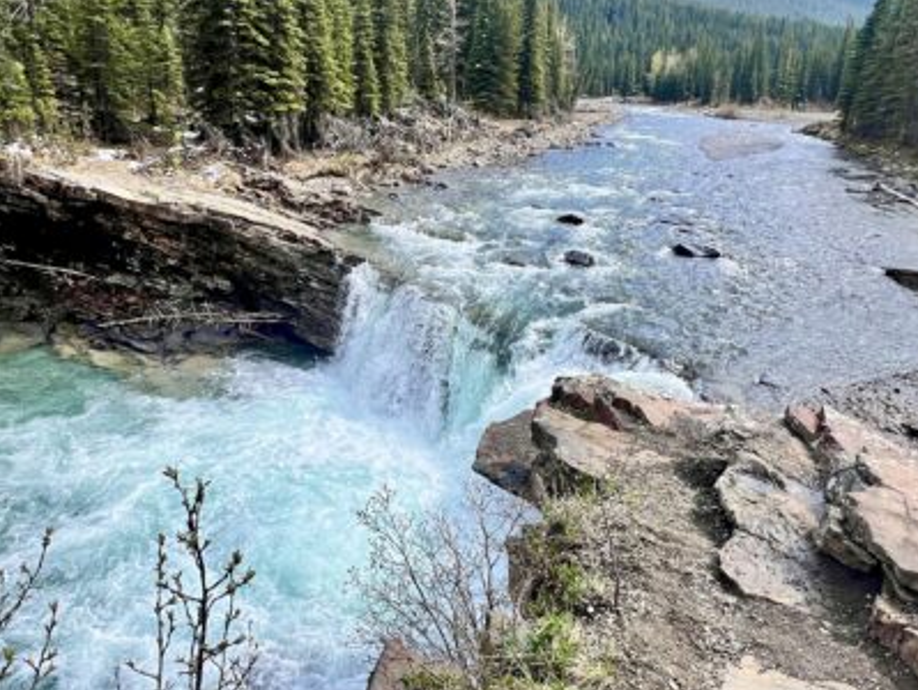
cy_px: 308
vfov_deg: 54.8
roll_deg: -1.2
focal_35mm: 25
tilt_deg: -17.6
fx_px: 664
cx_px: 403
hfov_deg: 69.1
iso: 32
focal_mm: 1.57
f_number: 1.8
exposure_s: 1/1531
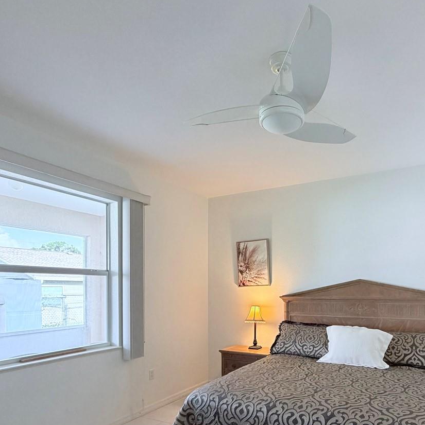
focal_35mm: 24
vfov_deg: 63.2
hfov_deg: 64.2
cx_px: 263
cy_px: 287
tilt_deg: -0.6
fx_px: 333
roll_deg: +0.0
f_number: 2.2
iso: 200
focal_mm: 2.22
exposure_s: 1/60
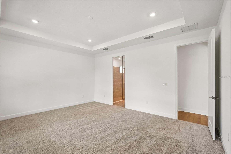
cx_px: 116
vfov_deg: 73.7
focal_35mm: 16
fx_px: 103
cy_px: 77
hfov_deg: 96.7
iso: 400
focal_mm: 16
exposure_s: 1/60
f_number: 8
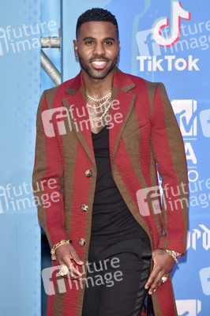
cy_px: 158
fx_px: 1446
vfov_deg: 12.5
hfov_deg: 8.3
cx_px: 105
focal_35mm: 165
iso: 2000
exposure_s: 1/250
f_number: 4.5
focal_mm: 165
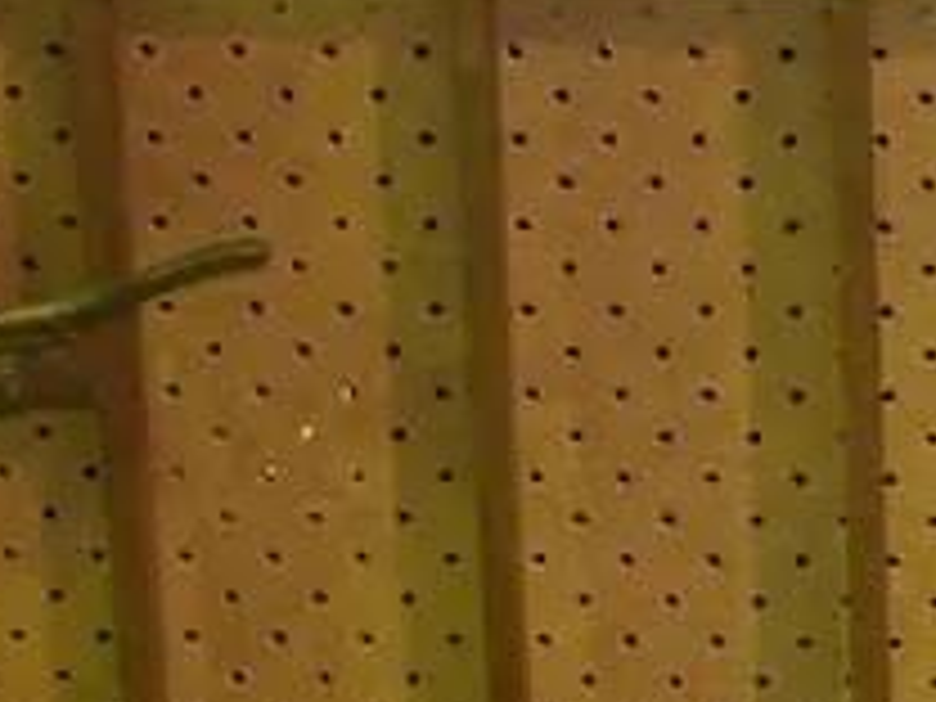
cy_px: 664
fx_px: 5868
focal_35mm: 217
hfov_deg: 9.0
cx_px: 1264
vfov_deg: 6.8
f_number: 4.9
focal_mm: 22
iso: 3200
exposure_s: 1/50
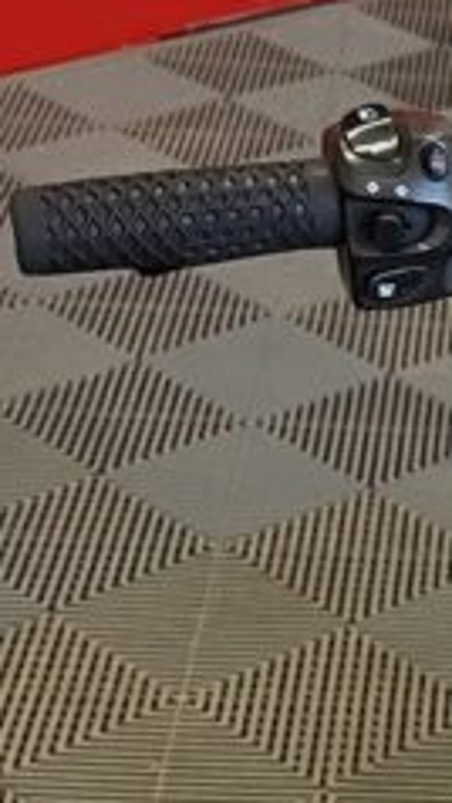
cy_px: 587
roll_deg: -8.7
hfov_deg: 9.2
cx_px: 985
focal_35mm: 122
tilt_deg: -29.6
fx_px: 2598
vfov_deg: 17.5
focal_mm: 5.1
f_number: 1.6
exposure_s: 1/50
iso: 100
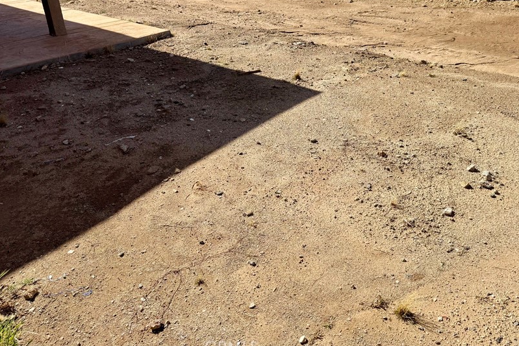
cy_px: 107
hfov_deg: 58.6
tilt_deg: -23.5
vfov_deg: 40.5
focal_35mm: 32
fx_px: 461
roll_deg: +3.5
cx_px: 290
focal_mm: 6.76
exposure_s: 1/5714
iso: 80
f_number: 1.78
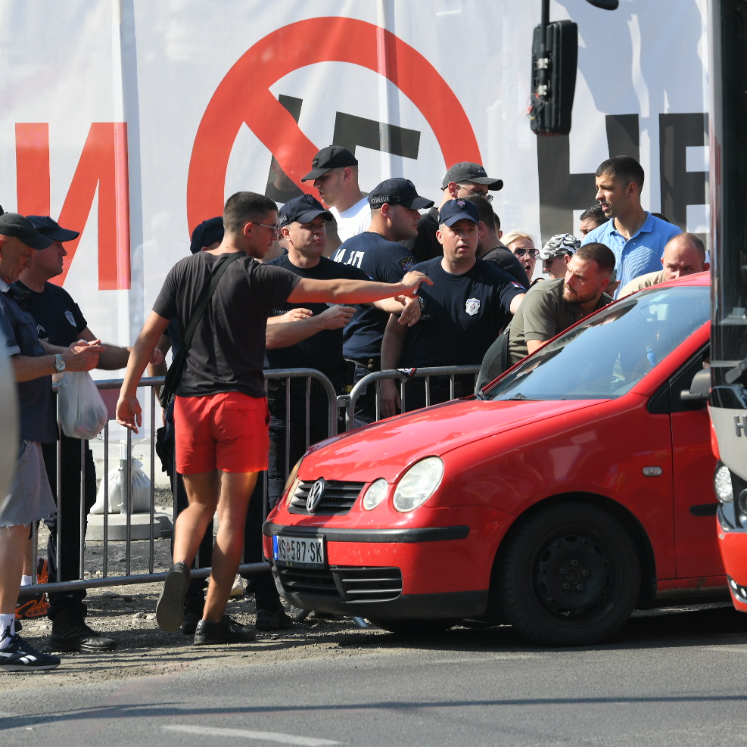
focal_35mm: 226
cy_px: 355
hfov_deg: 7.7
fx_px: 5518
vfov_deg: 7.7
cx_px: 515
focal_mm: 135
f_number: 5
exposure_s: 1/640
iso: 160
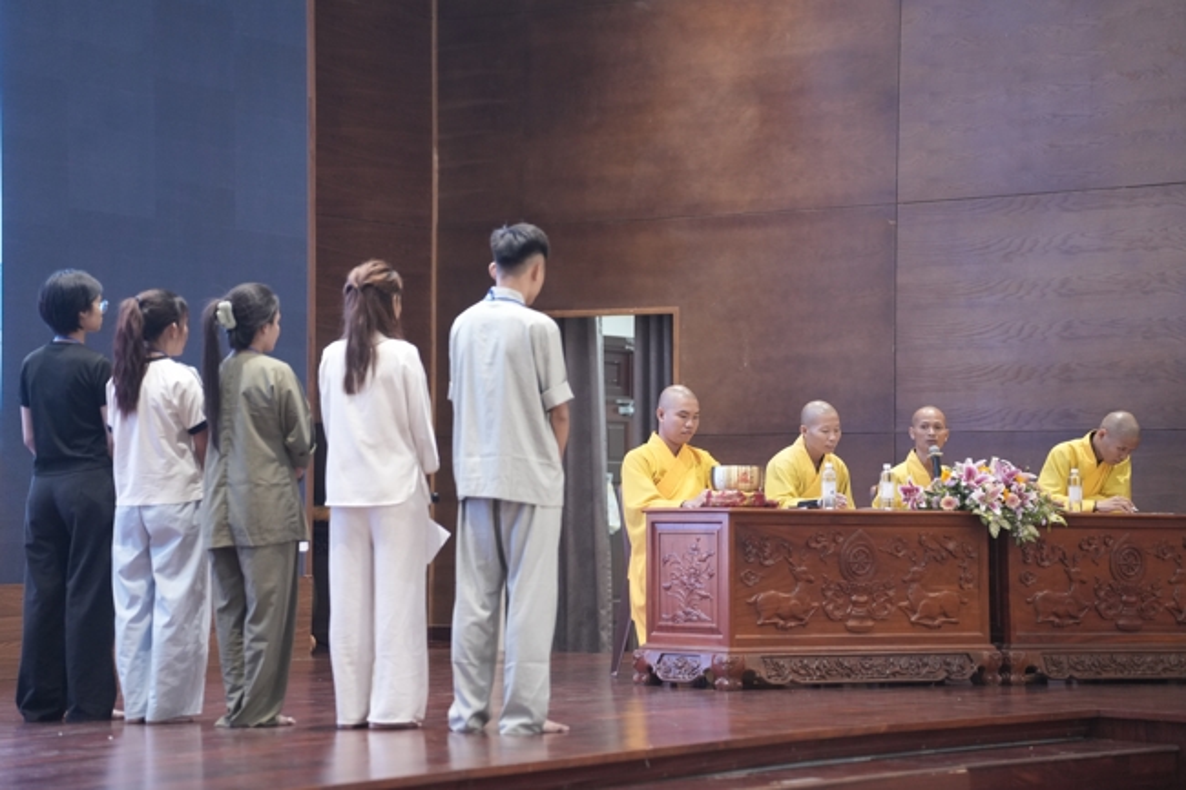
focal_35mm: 100
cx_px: 593
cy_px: 395
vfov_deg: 13.7
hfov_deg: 20.4
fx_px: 3293
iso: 4000
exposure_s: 1/160
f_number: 2.8
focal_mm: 100
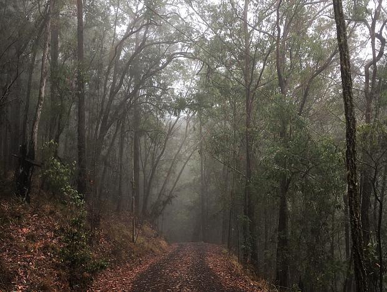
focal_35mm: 29
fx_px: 325
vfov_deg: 48.3
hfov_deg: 61.6
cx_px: 194
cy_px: 146
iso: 25
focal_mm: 4.15
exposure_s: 1/108
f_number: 2.2
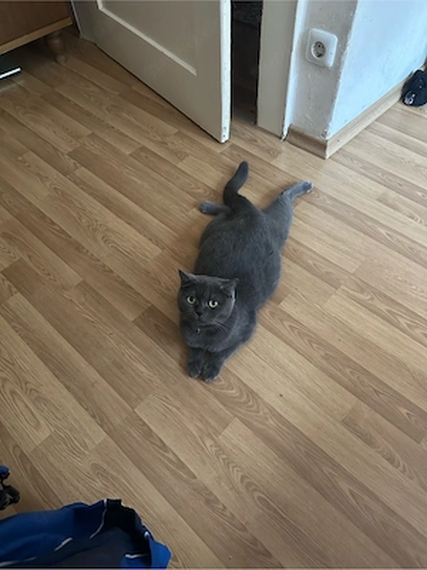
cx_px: 214
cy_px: 285
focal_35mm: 24
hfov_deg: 56.8
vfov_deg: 71.6
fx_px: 395
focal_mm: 6.86
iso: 1000
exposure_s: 1/44
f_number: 1.78
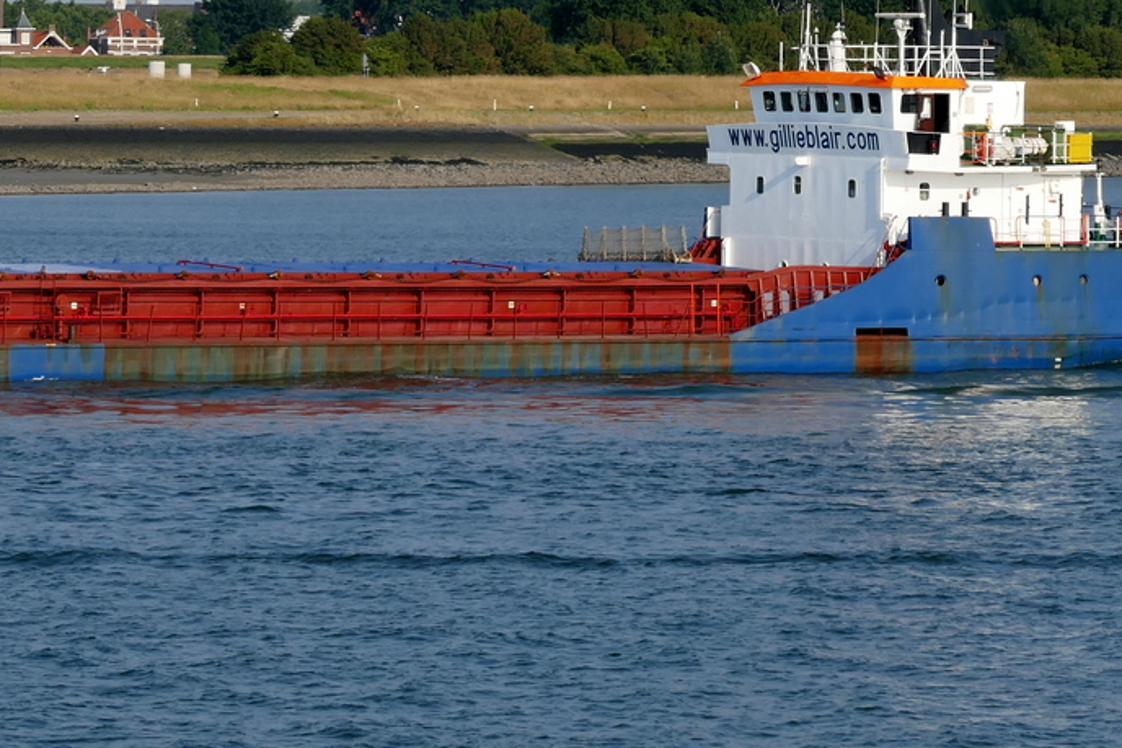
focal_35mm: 251
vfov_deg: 5.5
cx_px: -163
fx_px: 7824
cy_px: 147
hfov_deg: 8.1
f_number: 6.3
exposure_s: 1/500
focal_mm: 34.91
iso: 125
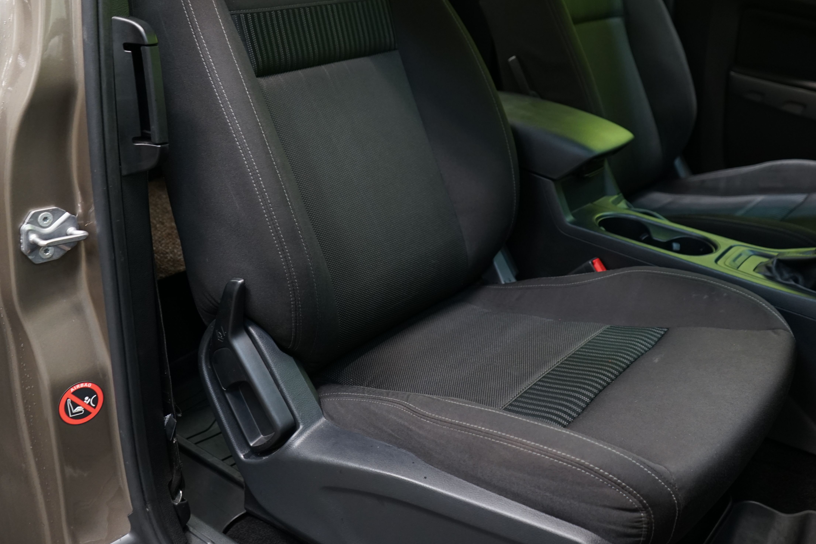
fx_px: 861
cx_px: 465
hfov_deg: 50.5
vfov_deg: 34.7
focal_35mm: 38
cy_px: 180
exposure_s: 1/30
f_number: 3.5
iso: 800
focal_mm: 28
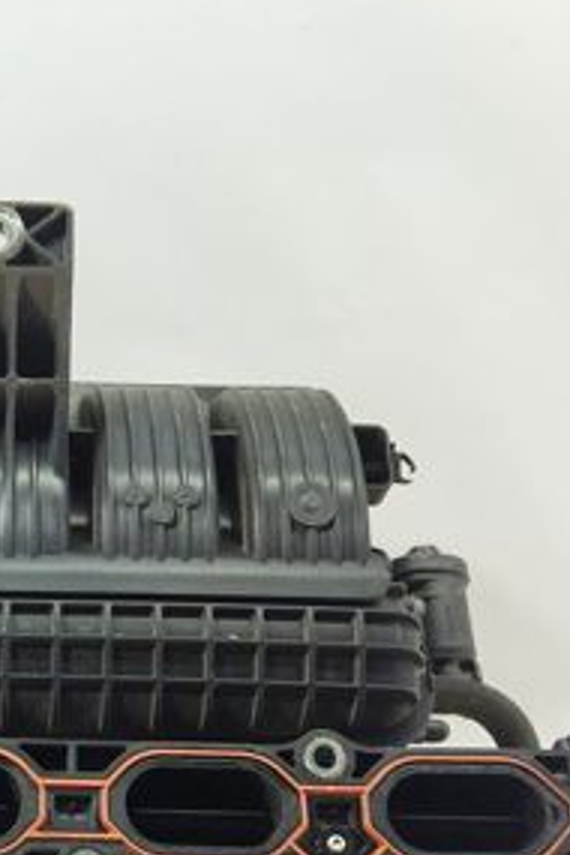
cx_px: -18
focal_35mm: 63
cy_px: 628
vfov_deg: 31.4
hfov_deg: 20.8
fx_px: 1496
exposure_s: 1/100
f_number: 1.79
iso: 191
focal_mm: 4.71
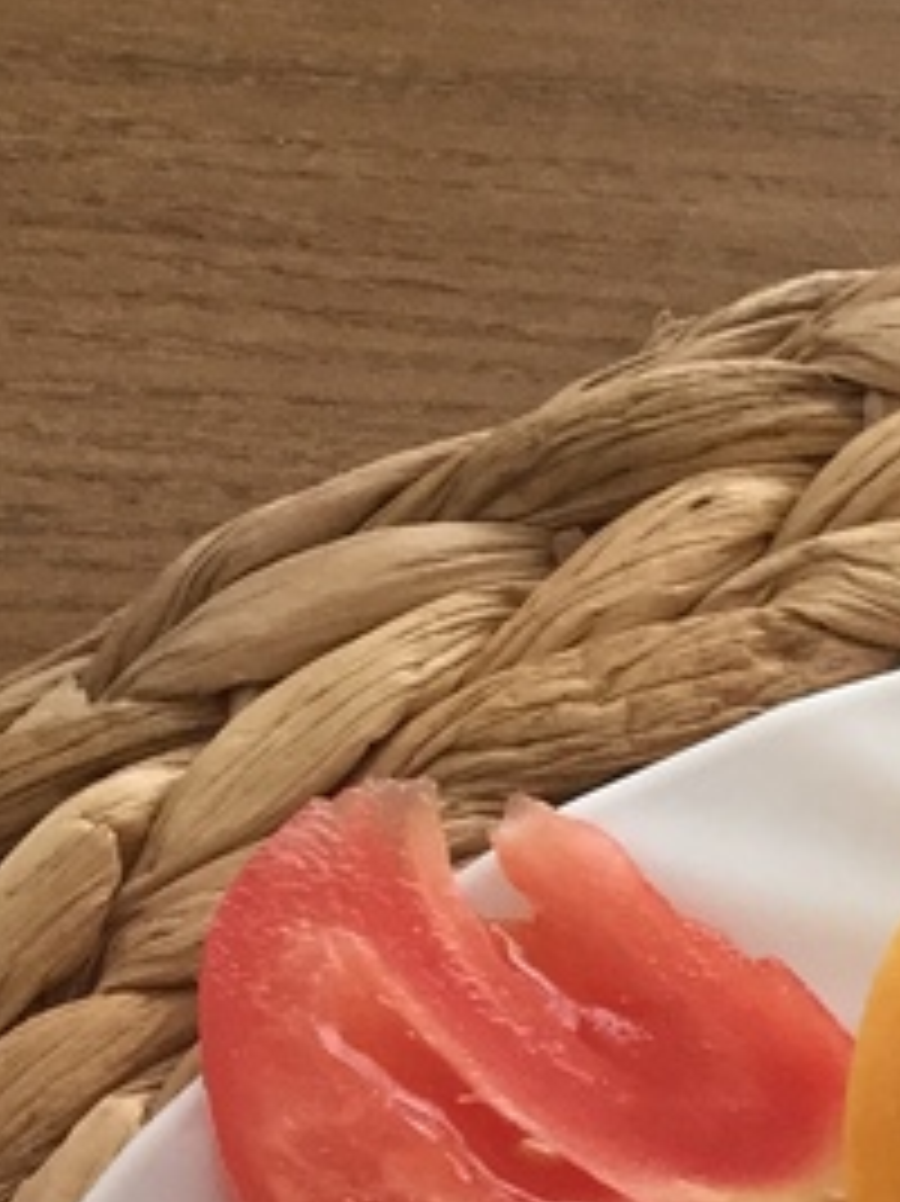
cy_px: 2030
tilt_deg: -72.6
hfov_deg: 13.6
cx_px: 1508
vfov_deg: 16.9
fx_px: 3469
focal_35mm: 100
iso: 125
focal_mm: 4.15
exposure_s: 1/33
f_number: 2.2
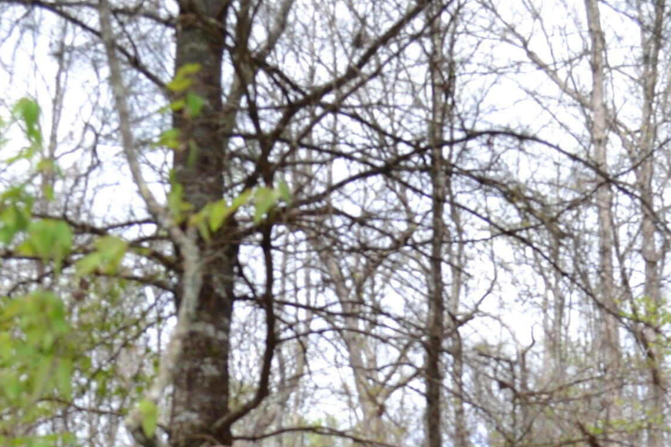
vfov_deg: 16.3
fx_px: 1472
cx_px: 350
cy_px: 580
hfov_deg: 25.7
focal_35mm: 79
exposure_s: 1/200
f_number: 5
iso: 100
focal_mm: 20
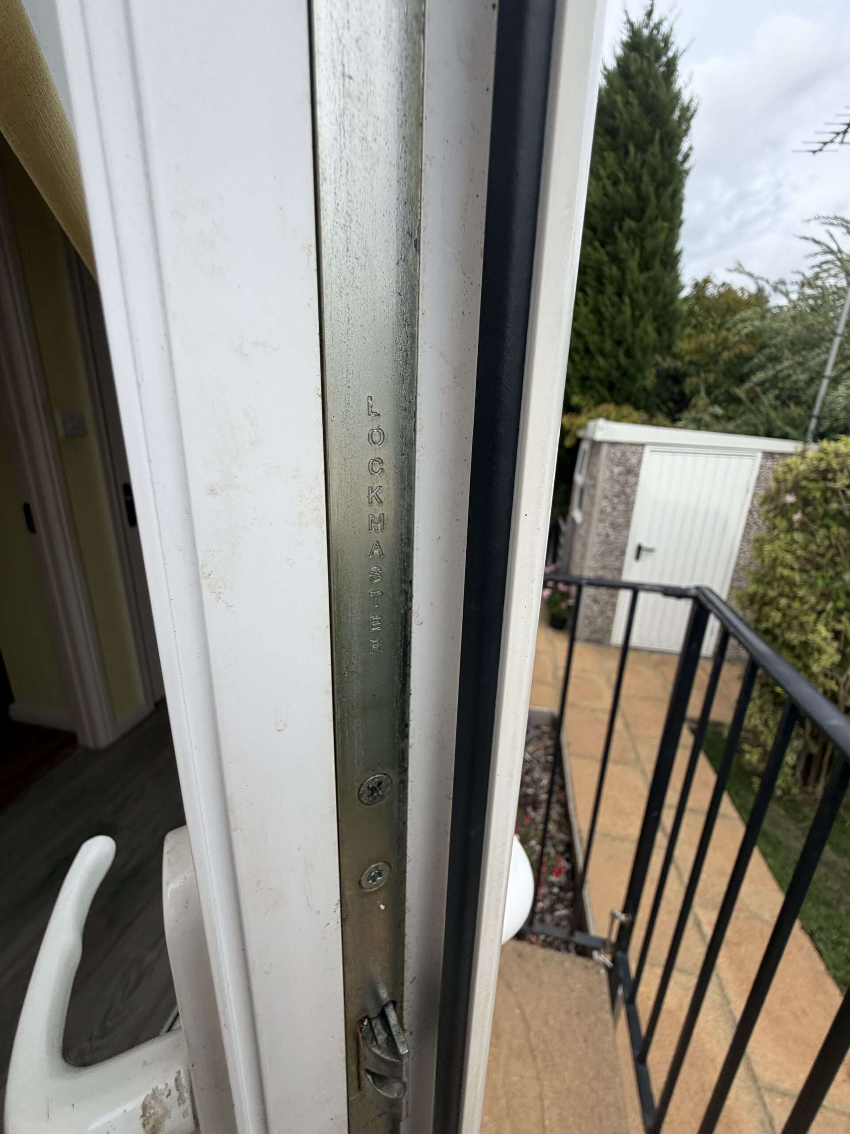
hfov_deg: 85.7
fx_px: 458
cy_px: 567
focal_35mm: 14
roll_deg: -2.5
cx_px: 425
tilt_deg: -16.8
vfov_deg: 102.1
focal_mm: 2.22
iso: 40
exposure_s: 1/522
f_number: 2.2
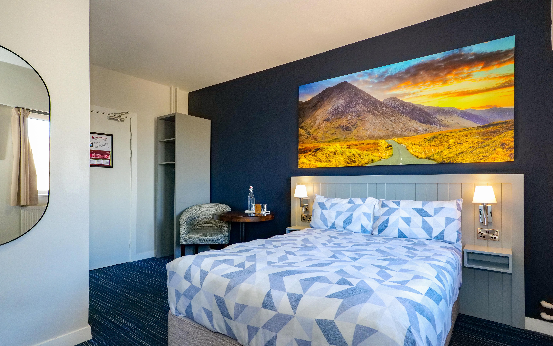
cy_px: 180
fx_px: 286
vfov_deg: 62.2
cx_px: 284
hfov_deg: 88.0
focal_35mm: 19
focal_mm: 18
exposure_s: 1/80
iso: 5000
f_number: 9
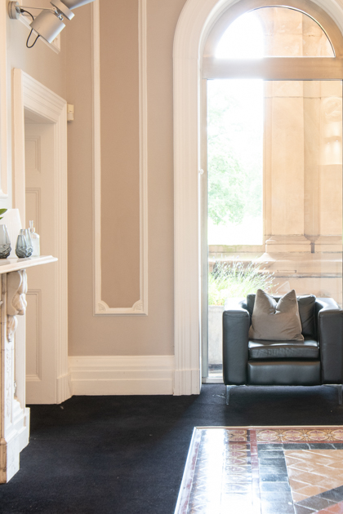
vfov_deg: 32.9
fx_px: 872
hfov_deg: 22.1
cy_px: 229
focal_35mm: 61
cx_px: 256
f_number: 8
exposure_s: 1/8
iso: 400
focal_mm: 30
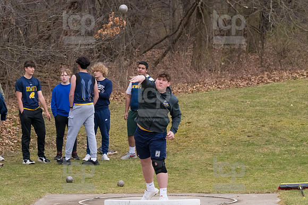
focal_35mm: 183
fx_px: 1565
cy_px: 102
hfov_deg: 11.2
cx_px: 154
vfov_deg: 7.5
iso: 2000
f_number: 5
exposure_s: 1/2000
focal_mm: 122
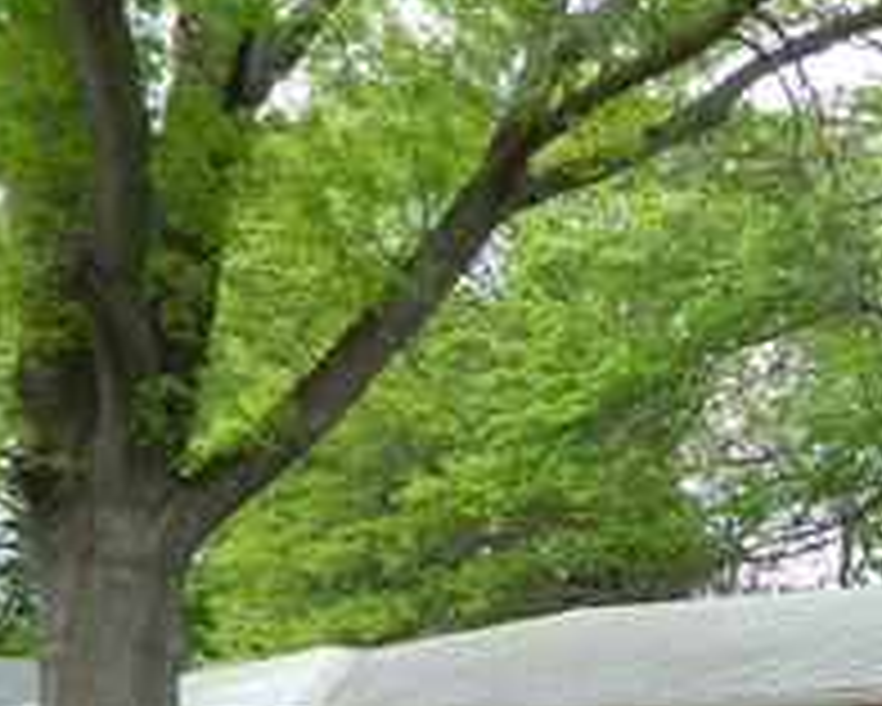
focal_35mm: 87
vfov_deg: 17.1
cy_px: 785
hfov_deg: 20.5
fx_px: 2272
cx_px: 1076
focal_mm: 6.2
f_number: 3.3
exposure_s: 1/125
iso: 80
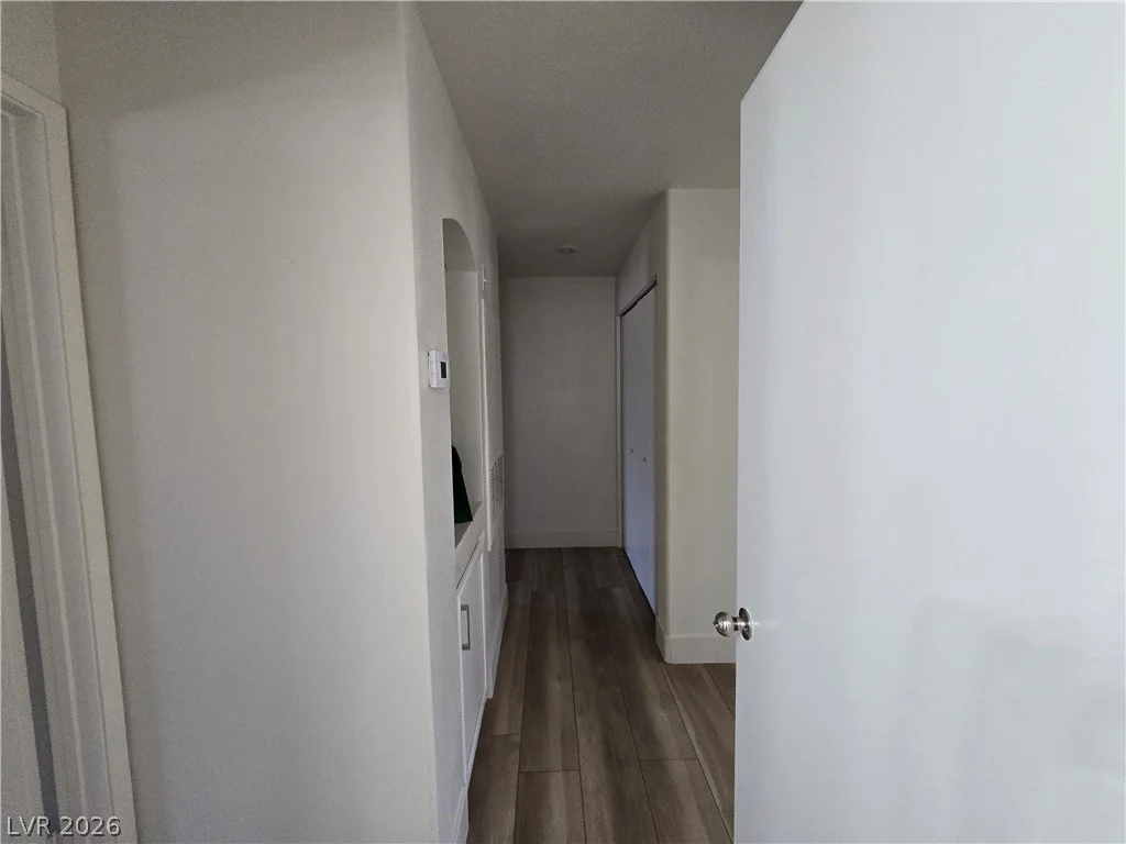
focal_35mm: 13
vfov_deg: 89.9
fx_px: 423
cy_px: 422
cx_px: 563
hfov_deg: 106.2
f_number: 2.2
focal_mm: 2.2
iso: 250
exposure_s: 1/60
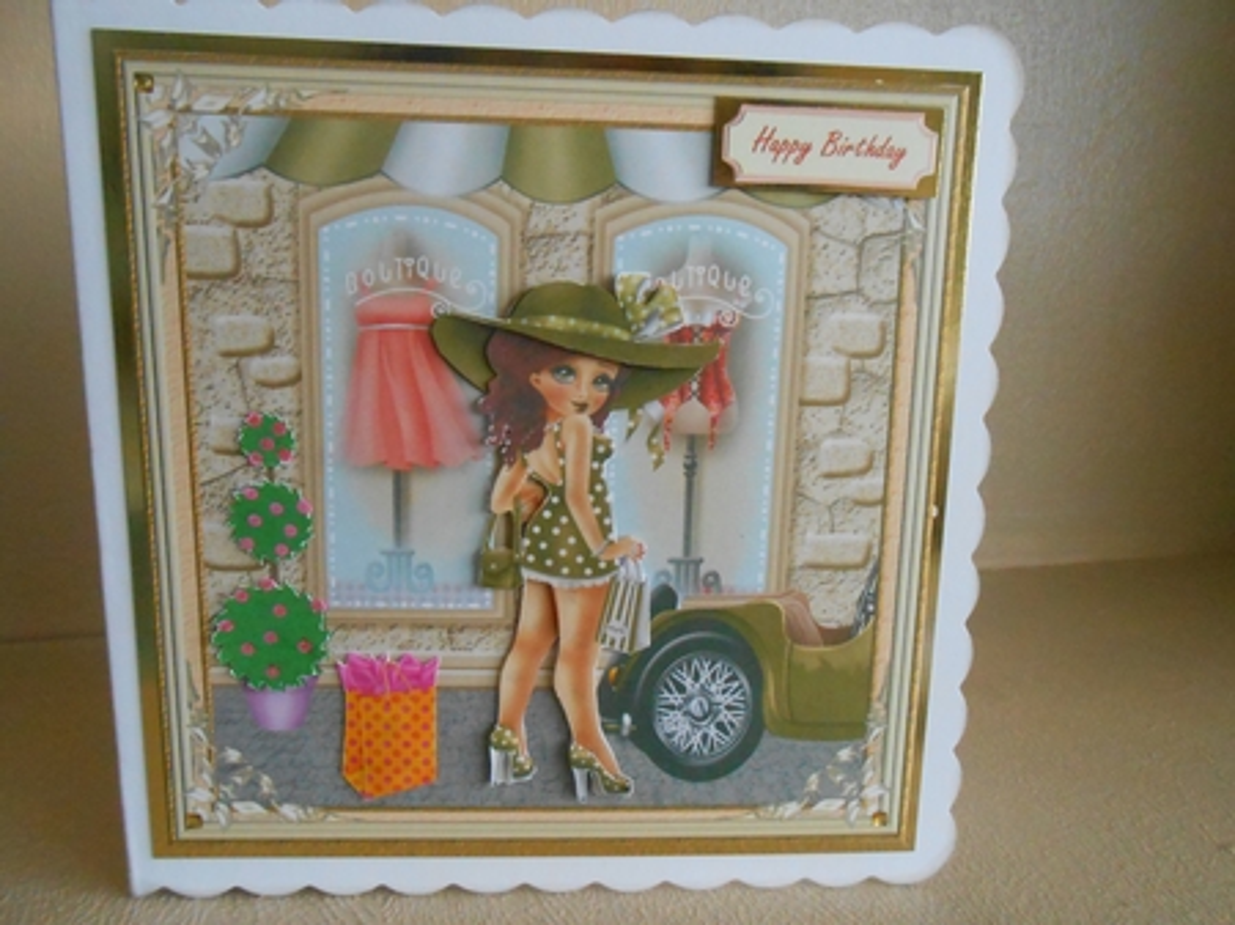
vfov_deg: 53.0
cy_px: 462
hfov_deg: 67.3
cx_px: 618
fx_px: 927
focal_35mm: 26
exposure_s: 1/60
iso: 800
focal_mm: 4.6
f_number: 3.5
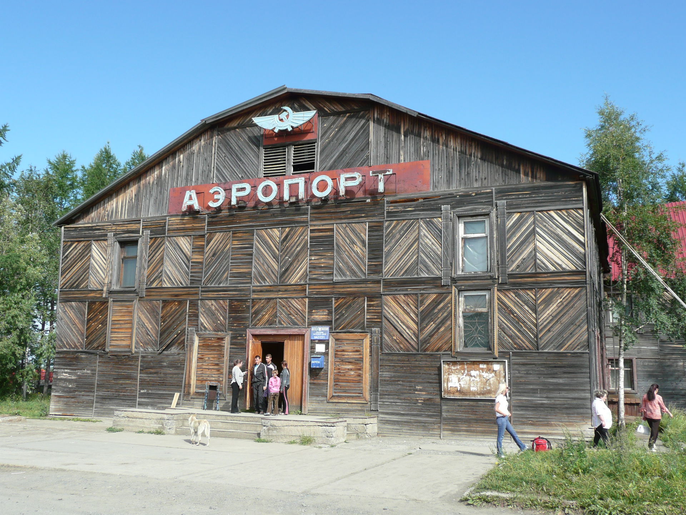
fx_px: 674
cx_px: 343
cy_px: 258
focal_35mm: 34
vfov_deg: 41.8
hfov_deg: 54.0
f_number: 3.6
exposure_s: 1/500
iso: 100
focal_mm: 5.5
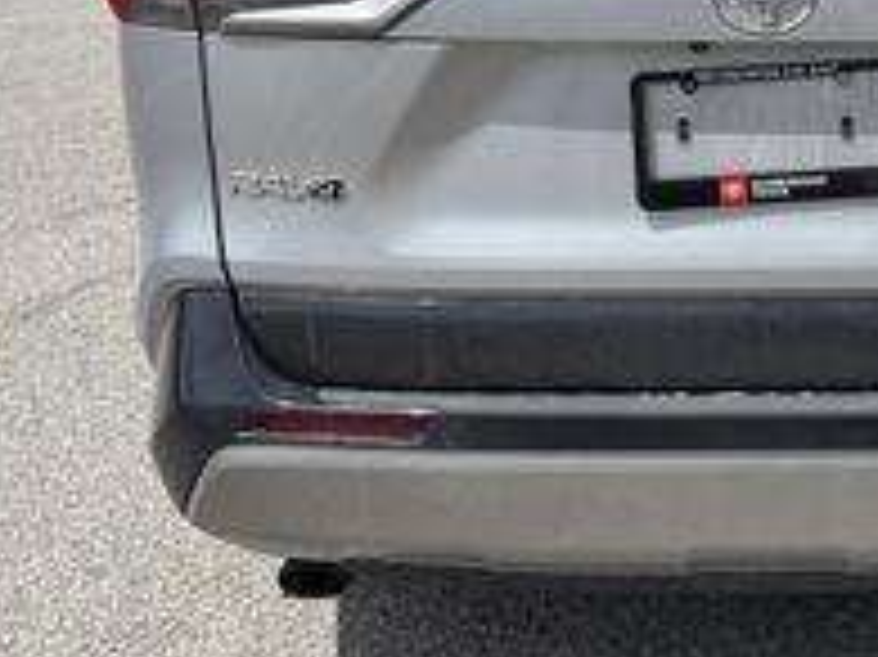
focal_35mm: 56
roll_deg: -1.6
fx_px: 1420
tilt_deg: -14.8
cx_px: 815
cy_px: 74
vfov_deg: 25.3
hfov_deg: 32.4
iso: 50
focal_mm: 5.96
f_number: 1.6
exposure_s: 1/2710
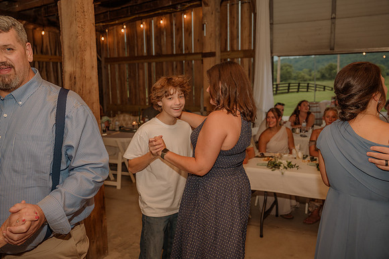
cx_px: 194
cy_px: 130
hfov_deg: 56.5
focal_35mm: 34
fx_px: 362
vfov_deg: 39.4
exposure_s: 1/200
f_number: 4
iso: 320
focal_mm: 33.5
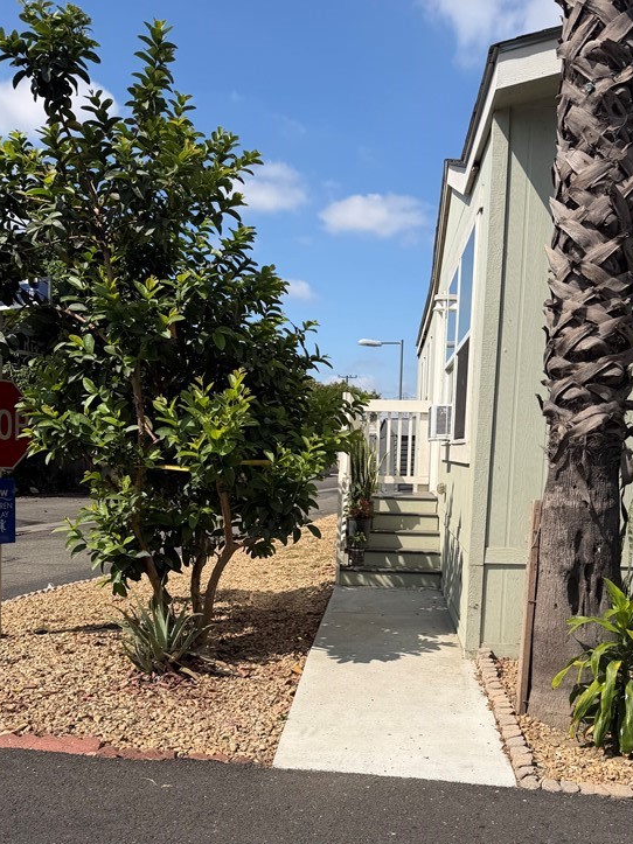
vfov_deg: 52.7
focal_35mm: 34
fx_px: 829
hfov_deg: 41.7
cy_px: 579
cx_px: 366
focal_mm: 6.76
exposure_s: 1/5714
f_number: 1.78
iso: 80
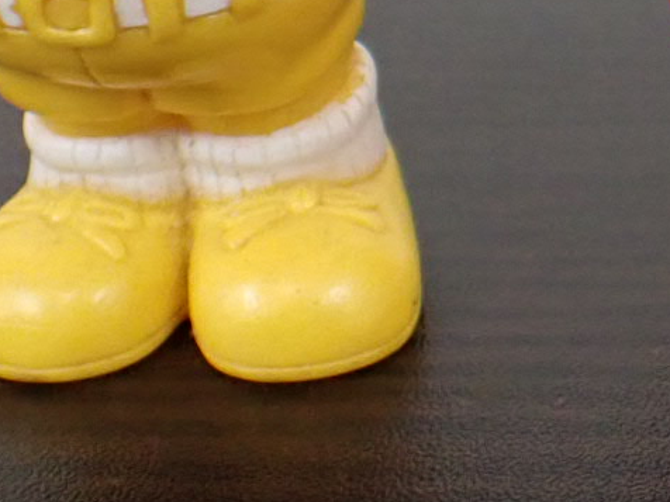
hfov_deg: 15.5
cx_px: 870
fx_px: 2342
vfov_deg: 11.8
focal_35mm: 121
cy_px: -233
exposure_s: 1/80
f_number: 2.3
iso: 800
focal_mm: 5.4
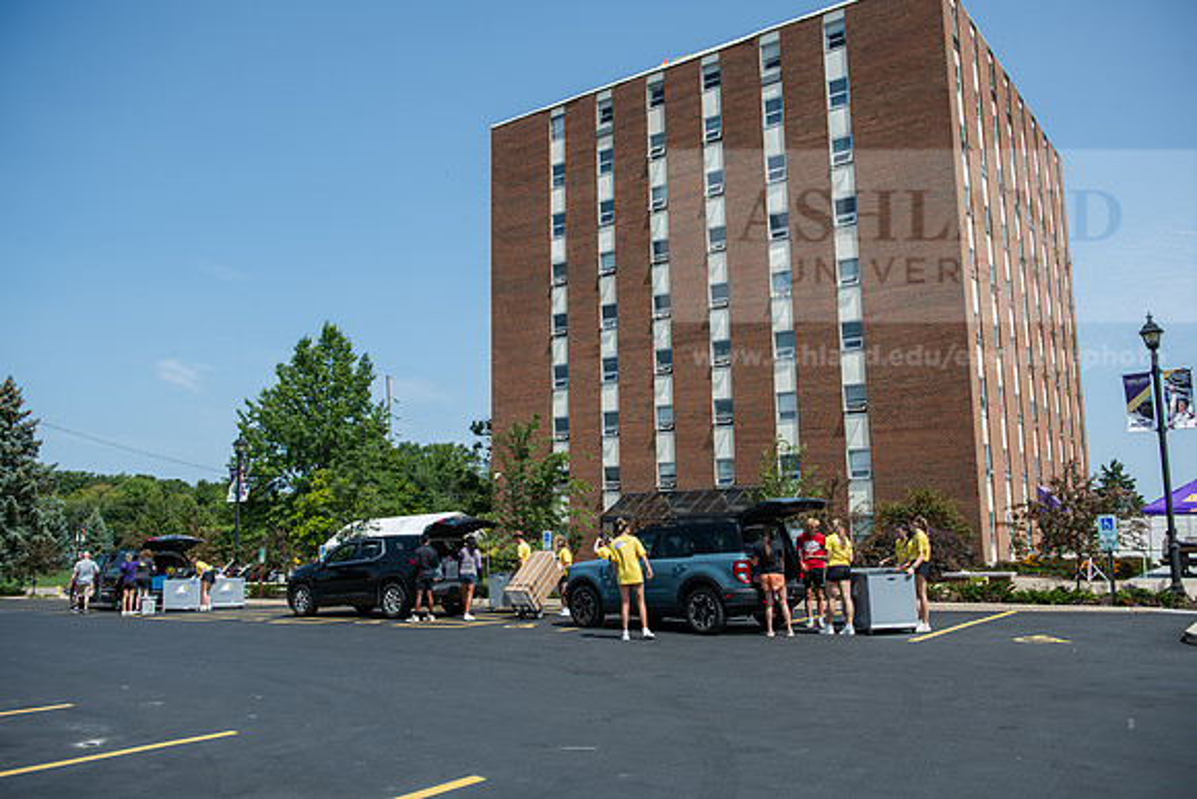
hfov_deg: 63.6
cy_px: 400
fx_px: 964
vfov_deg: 45.0
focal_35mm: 29
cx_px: 598
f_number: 4
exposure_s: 1/640
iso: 80
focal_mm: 29
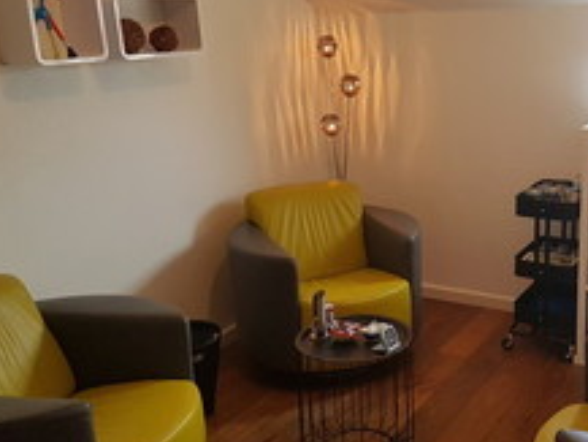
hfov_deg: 43.8
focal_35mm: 42
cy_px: 224
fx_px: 714
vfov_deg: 34.4
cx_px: 412
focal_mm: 4.2
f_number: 1.7
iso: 200
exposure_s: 1/50
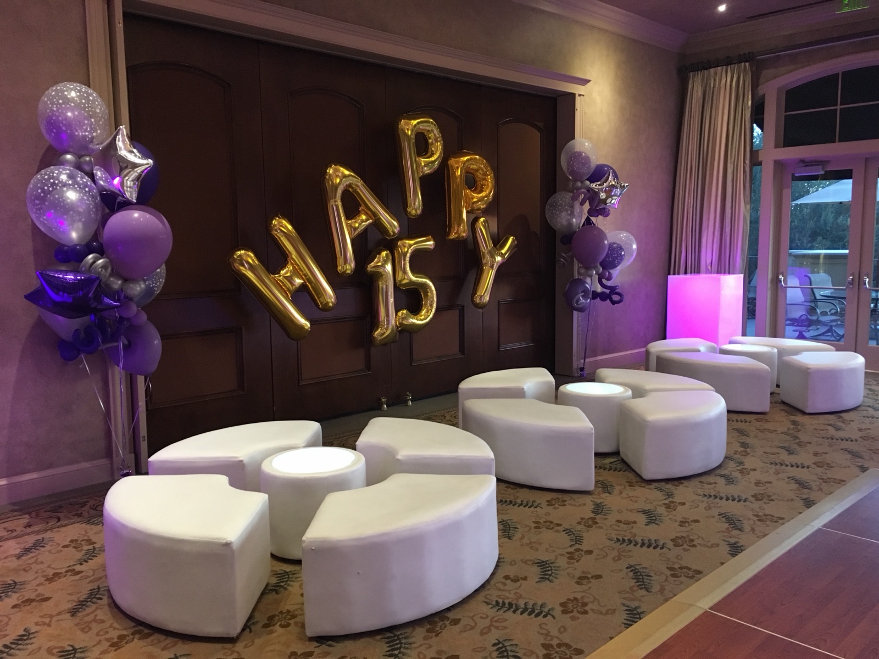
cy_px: 330
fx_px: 736
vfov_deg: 48.2
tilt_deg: -6.0
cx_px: 440
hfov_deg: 61.7
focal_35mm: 29
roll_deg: +0.6
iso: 200
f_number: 2.2
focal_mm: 4.15
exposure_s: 1/24
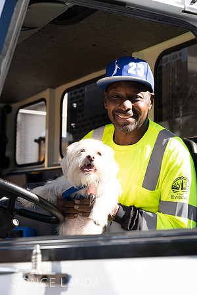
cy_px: 148
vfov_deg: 31.4
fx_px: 525
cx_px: 98
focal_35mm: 64
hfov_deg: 21.2
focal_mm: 64
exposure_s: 1/640
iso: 400
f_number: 4.5
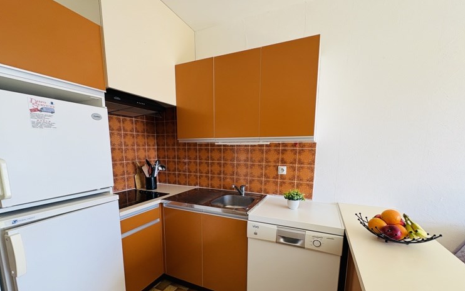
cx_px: 227
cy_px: 178
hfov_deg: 97.8
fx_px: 203
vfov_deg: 70.4
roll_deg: +0.3
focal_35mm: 16
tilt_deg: -9.2
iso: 64
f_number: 2.2
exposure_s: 1/99
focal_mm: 2.22
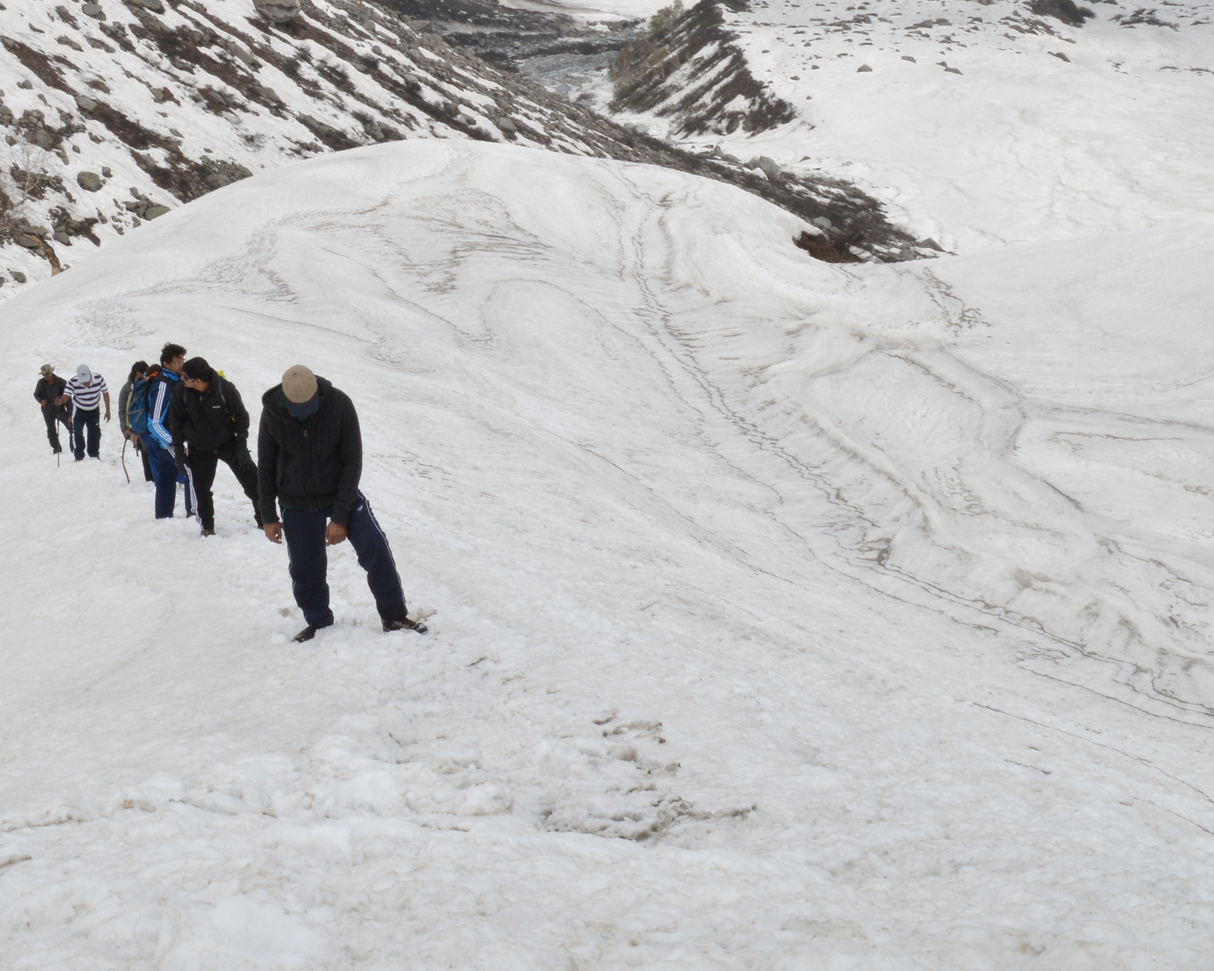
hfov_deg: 28.4
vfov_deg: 22.8
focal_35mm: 66
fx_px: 2371
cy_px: 182
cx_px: 326
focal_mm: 22
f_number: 16
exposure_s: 1/250
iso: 200
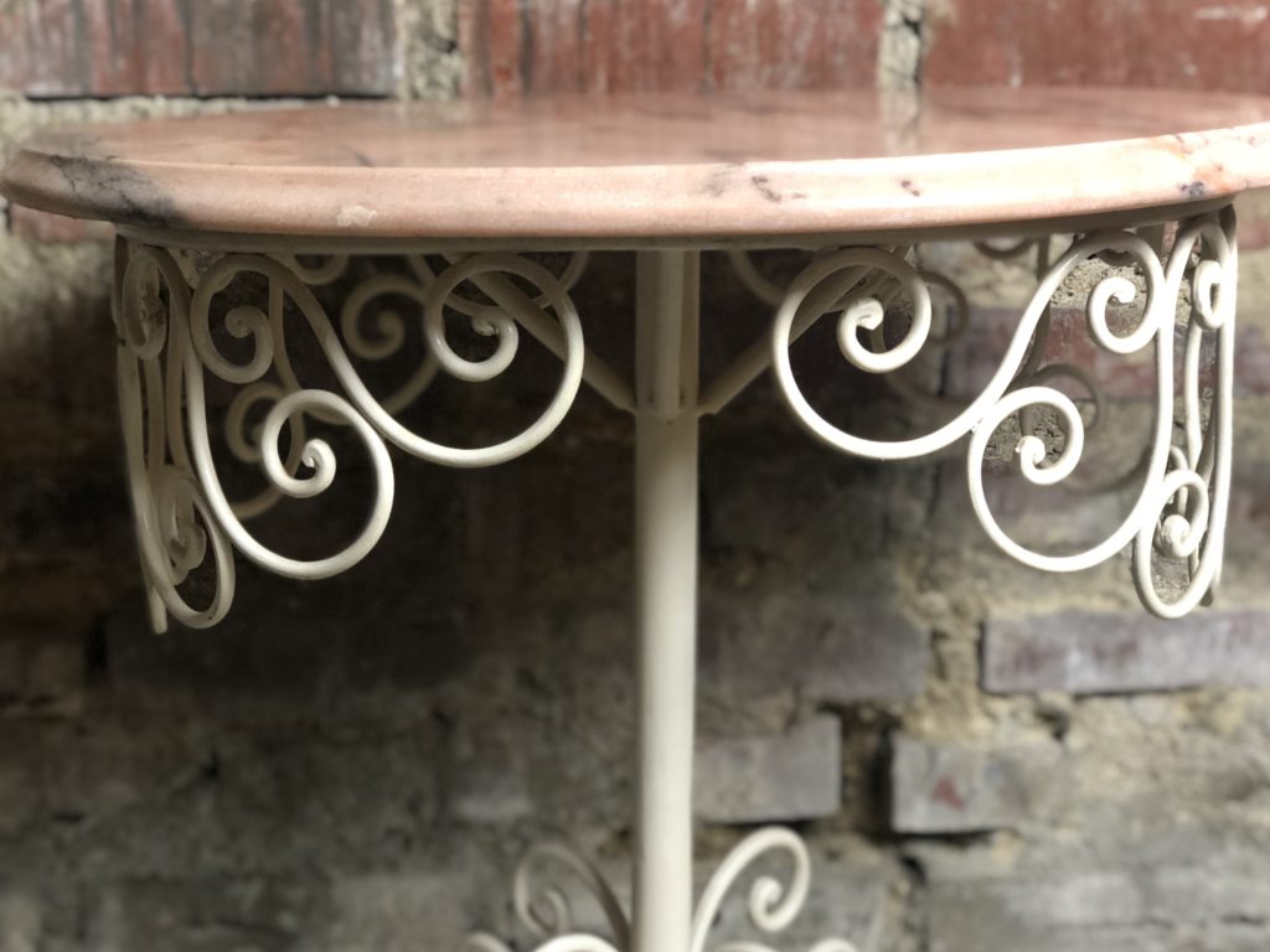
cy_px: 476
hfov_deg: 36.8
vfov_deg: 28.0
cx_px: 635
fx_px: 1908
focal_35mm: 52
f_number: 2.4
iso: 160
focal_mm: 6
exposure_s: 1/25
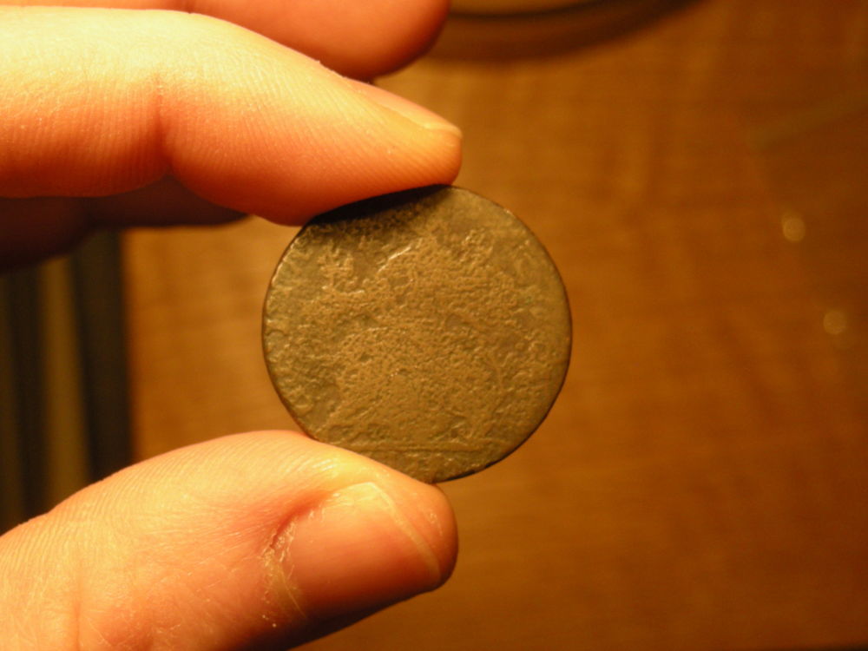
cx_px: 434
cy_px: 326
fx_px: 1906
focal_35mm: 76
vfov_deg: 19.4
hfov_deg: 25.7
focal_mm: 12.3
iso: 151
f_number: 3.9
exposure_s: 1/58.7
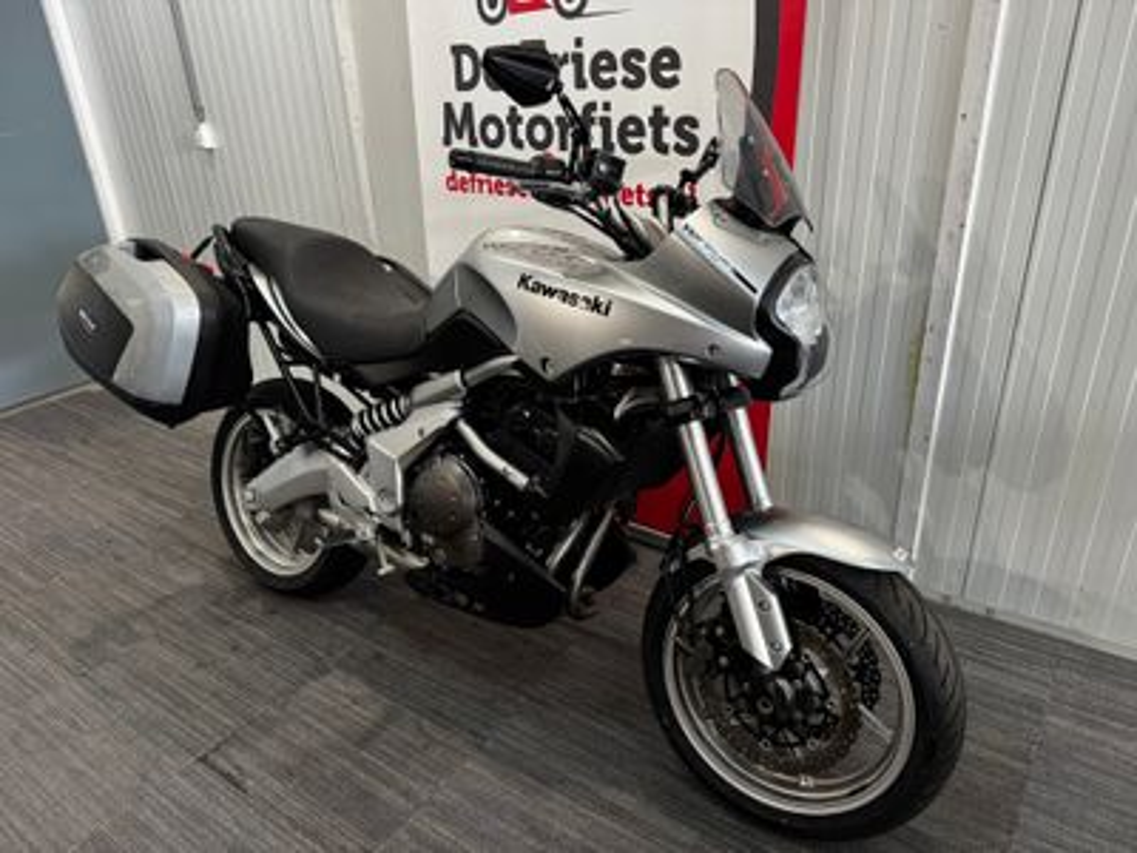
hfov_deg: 71.6
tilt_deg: -24.7
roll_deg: +2.4
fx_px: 788
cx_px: 568
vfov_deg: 56.8
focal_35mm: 24
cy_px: 426
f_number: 1.78
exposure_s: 1/50
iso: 200
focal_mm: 6.76
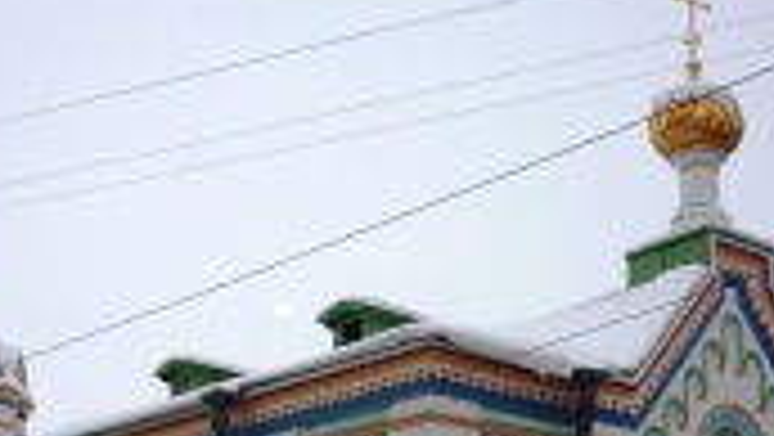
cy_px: 380
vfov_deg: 16.4
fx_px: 1499
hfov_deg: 28.9
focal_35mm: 73
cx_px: 378
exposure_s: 1/80
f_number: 2.8
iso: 100
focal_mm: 5.5
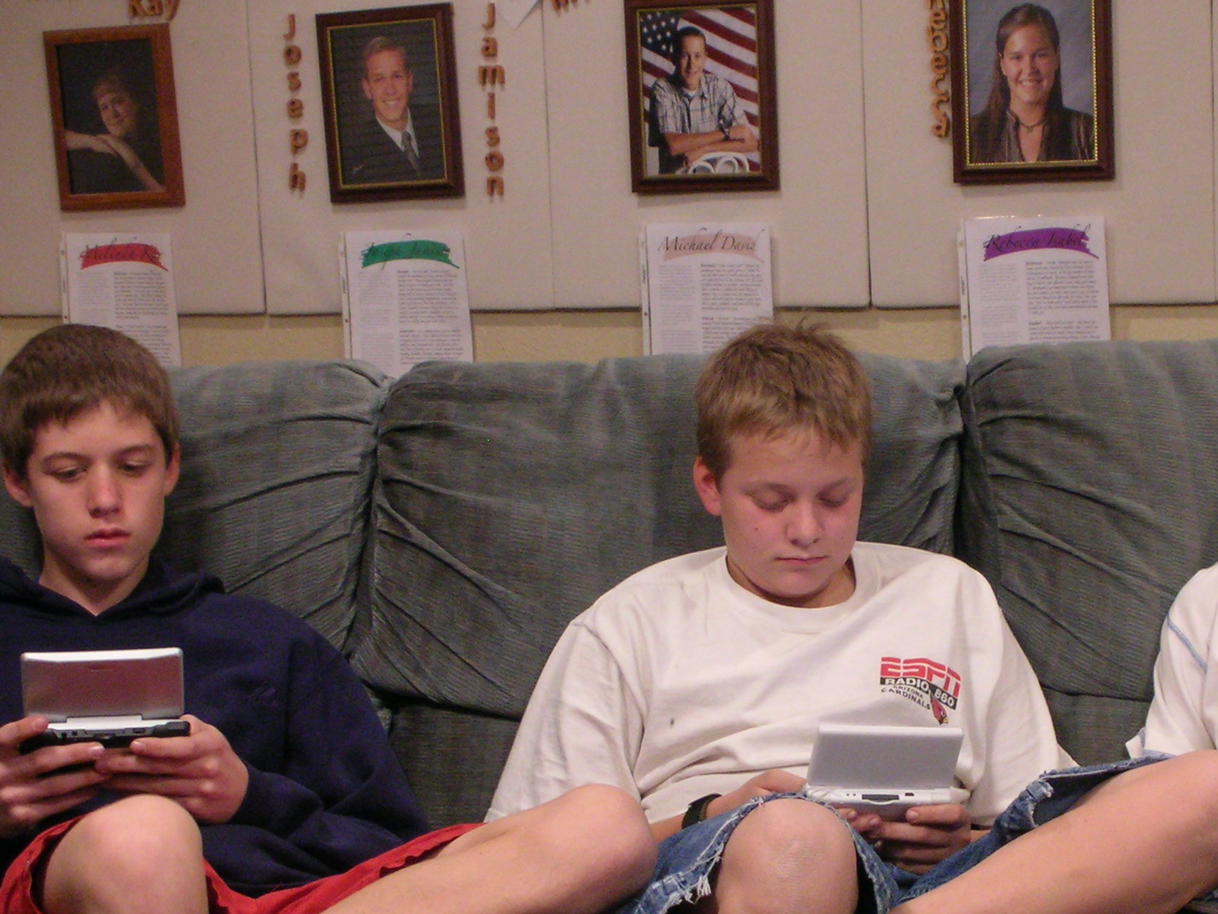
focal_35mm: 95
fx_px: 3343
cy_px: 636
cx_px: 778
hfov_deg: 20.6
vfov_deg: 15.5
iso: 176
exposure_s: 1/4.5
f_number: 4
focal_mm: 10.1
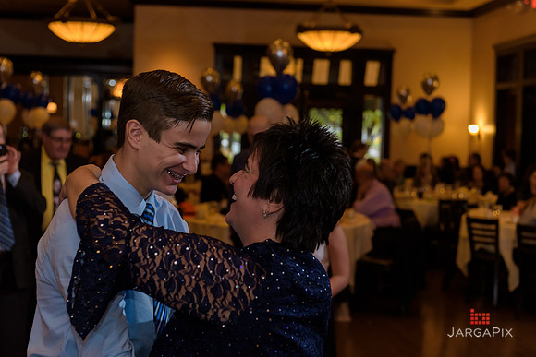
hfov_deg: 33.4
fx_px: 894
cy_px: 178
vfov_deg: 22.6
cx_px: 268
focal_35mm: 60
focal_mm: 60
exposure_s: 1/125
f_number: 3.2
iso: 1250
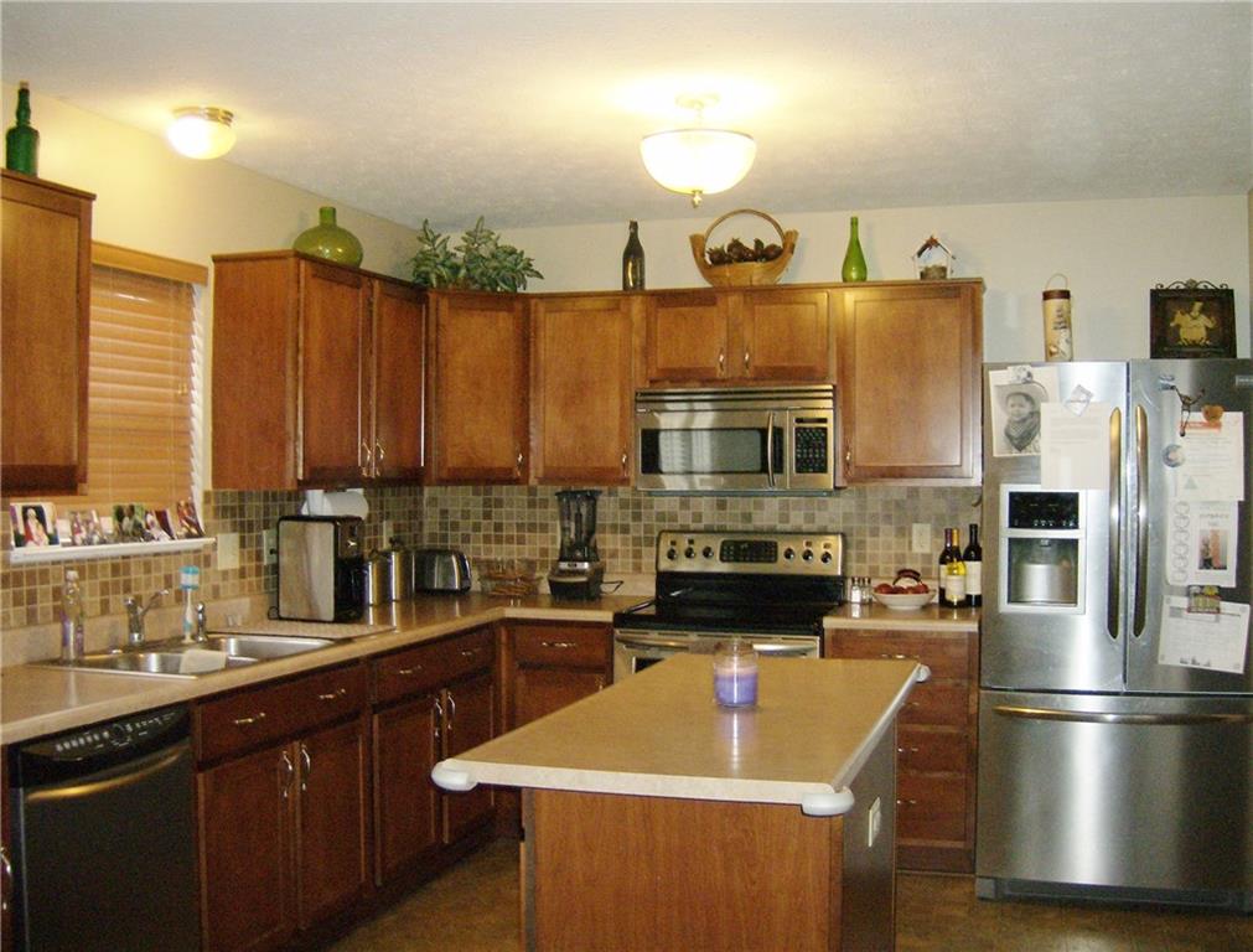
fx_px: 1309
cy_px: 476
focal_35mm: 36
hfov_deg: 51.1
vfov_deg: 40.0
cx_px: 626
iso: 200
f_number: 2.8
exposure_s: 1/60
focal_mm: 6
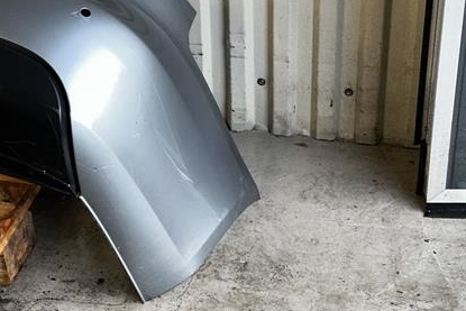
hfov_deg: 25.9
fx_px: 997
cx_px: 109
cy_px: 111
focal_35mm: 77
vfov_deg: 17.7
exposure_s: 1/33
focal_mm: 6.86
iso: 50
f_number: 1.78
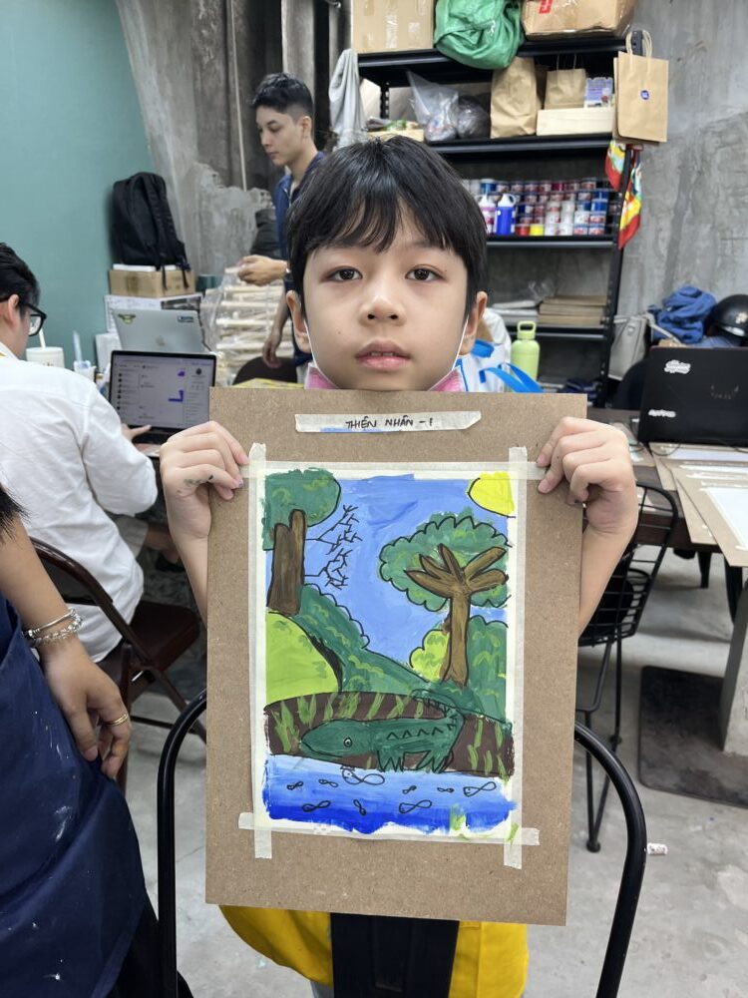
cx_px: 374
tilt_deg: -19.6
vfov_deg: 67.3
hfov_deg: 53.1
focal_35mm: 26
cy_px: 499
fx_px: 749
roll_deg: -0.1
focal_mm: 5.1
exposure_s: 1/100
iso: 50
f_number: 1.6
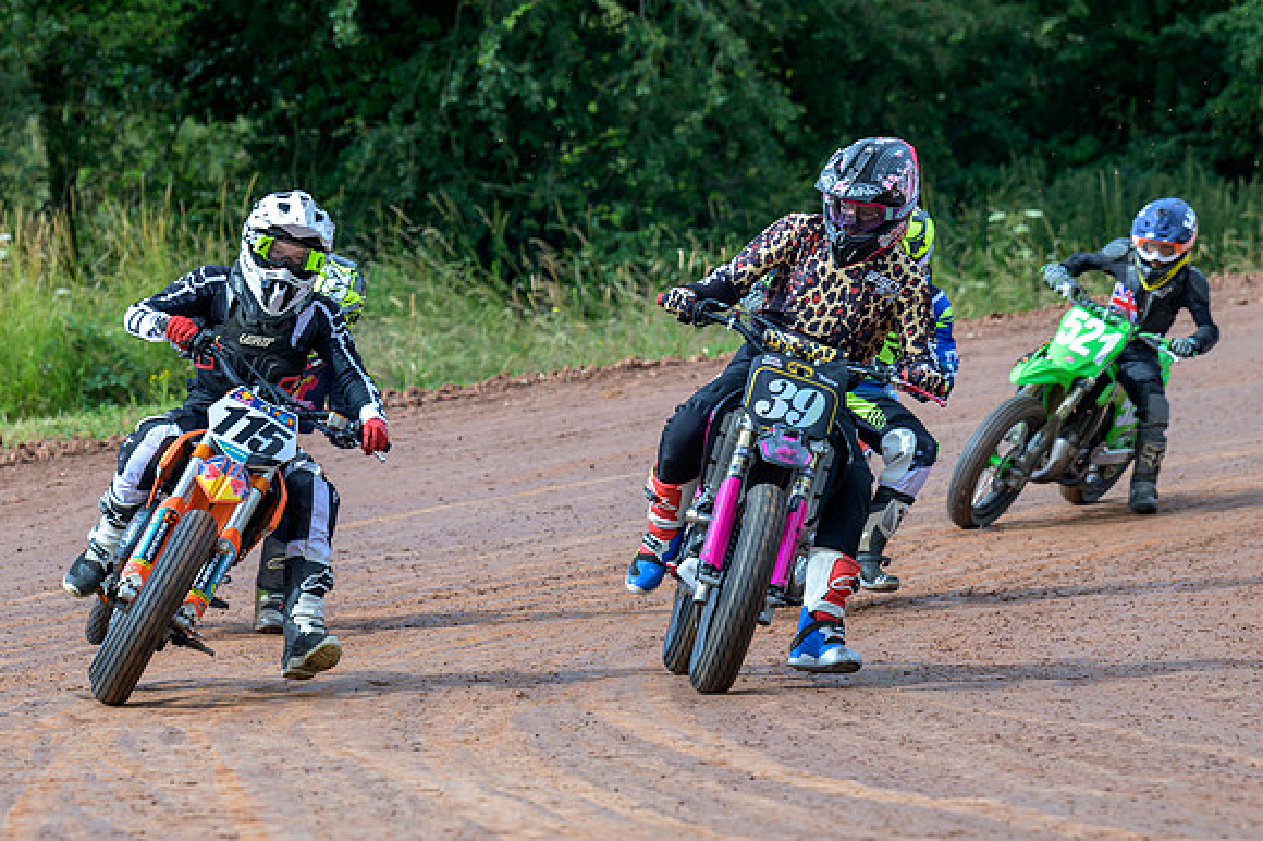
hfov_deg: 8.0
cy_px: 446
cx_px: 545
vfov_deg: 5.4
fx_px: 8979
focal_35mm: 256
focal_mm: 145
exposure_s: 1/400
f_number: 4.5
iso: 100
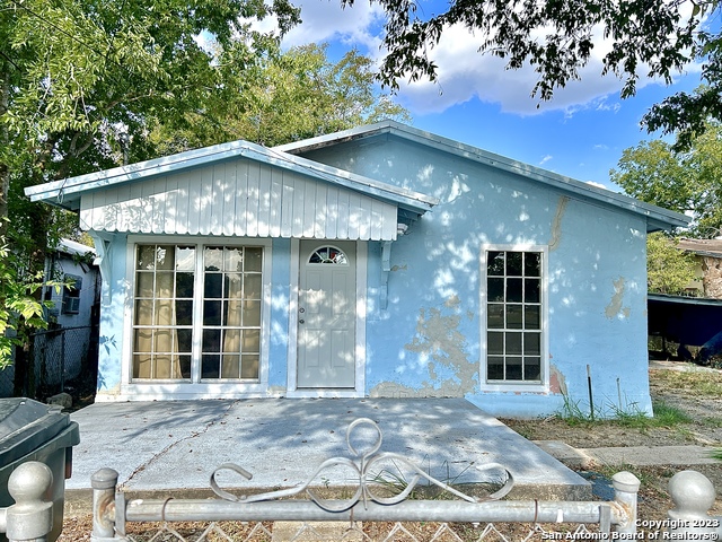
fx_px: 542
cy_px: 271
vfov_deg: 53.1
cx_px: 361
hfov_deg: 67.3
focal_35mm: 26
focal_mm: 5.7
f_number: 1.5
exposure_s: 1/2252
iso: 50
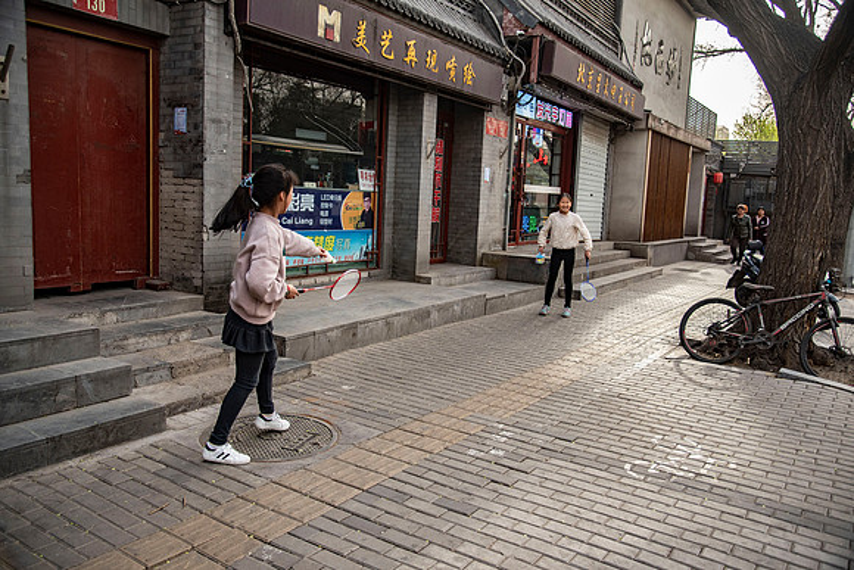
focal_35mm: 30
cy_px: 285
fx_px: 712
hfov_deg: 61.9
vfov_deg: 43.6
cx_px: 427
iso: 500
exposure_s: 1/800
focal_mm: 30
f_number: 4
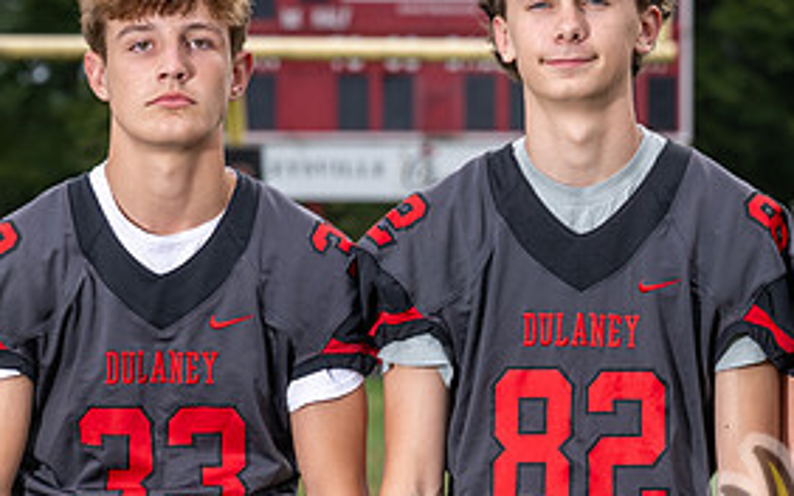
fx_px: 6662
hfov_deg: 6.8
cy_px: 329
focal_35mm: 308
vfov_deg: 4.3
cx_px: 625
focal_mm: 110
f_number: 5.6
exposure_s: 1/250
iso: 80
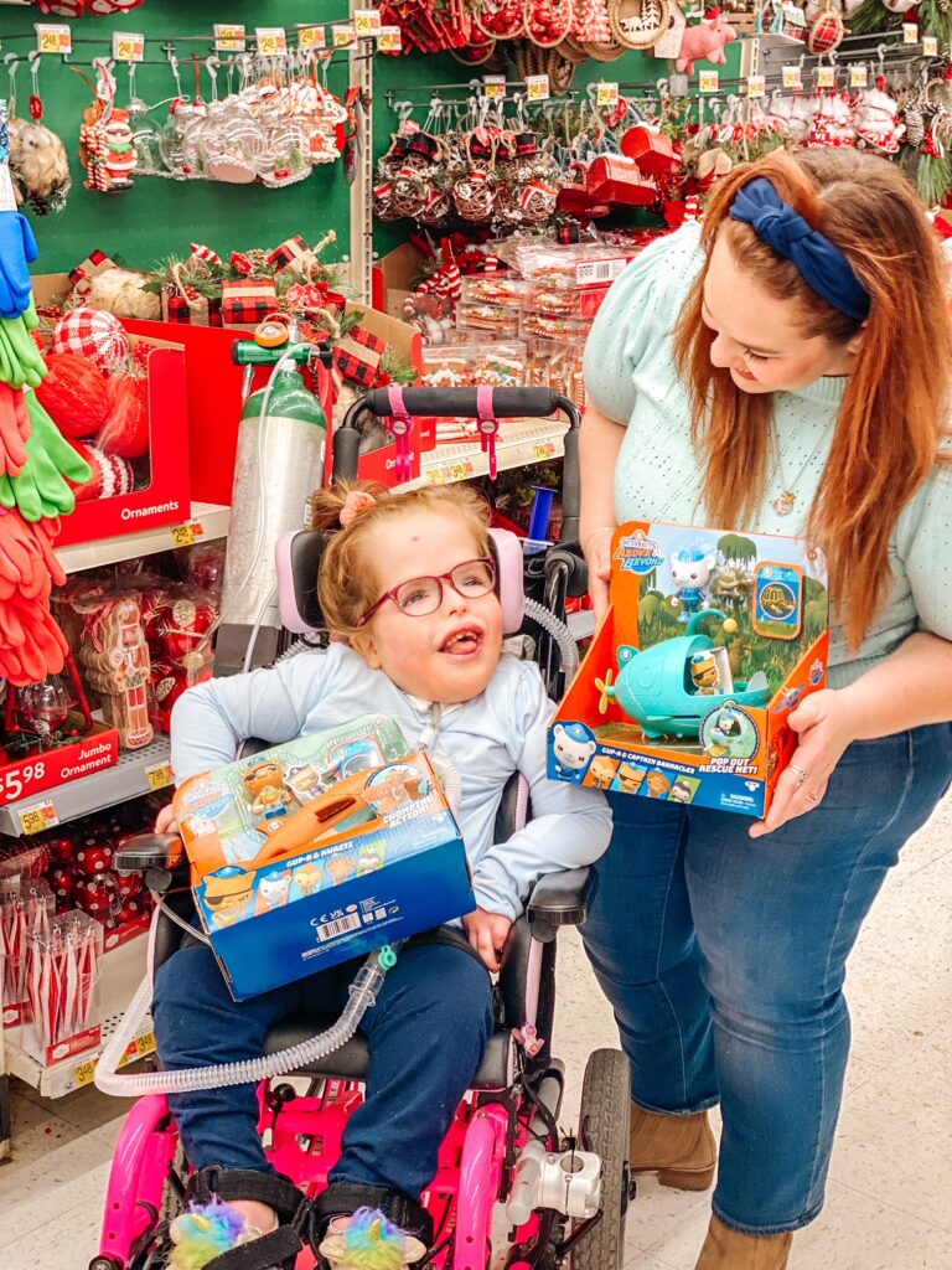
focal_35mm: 52
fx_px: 1907
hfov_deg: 28.0
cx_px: 476
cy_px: 635
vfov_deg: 36.8
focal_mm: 6
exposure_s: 1/40
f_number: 2
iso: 125
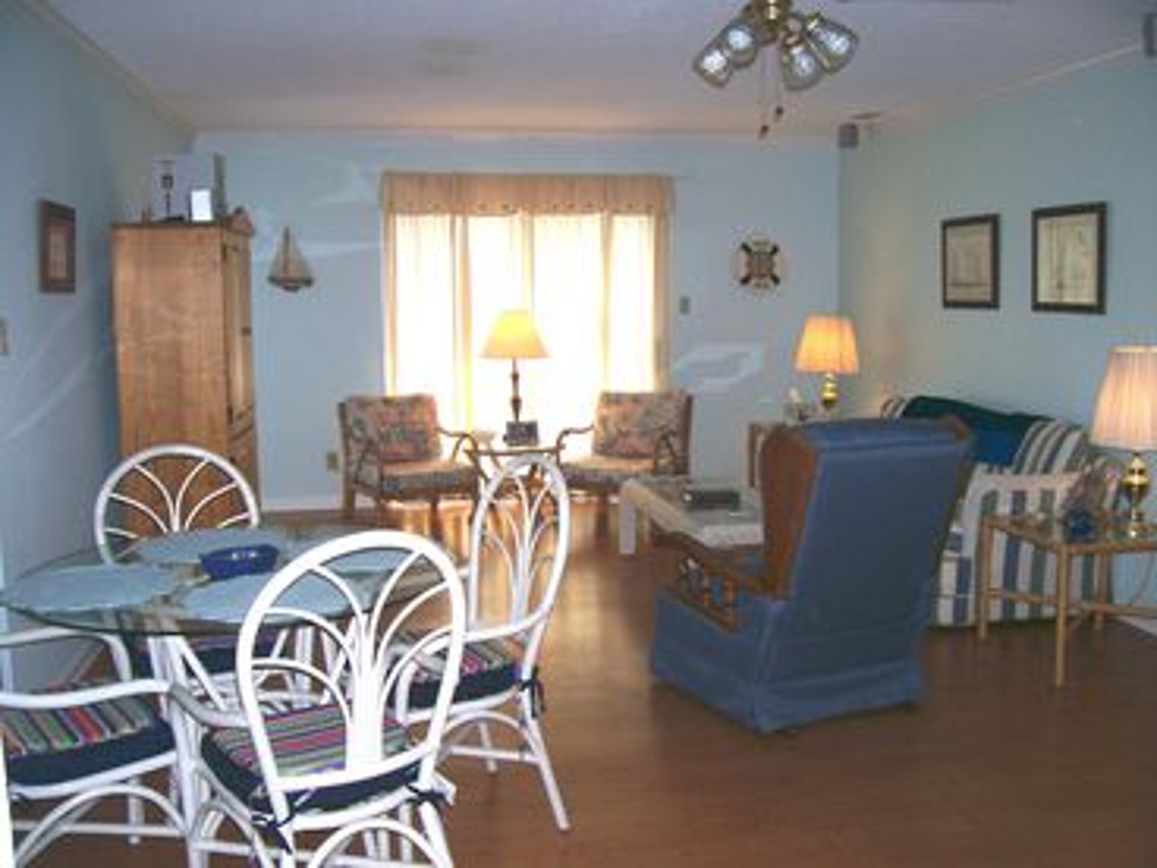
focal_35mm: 34
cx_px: 578
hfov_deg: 54.0
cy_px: 434
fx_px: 1136
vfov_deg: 41.8
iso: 140
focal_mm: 5.6
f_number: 2.7
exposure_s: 1/112
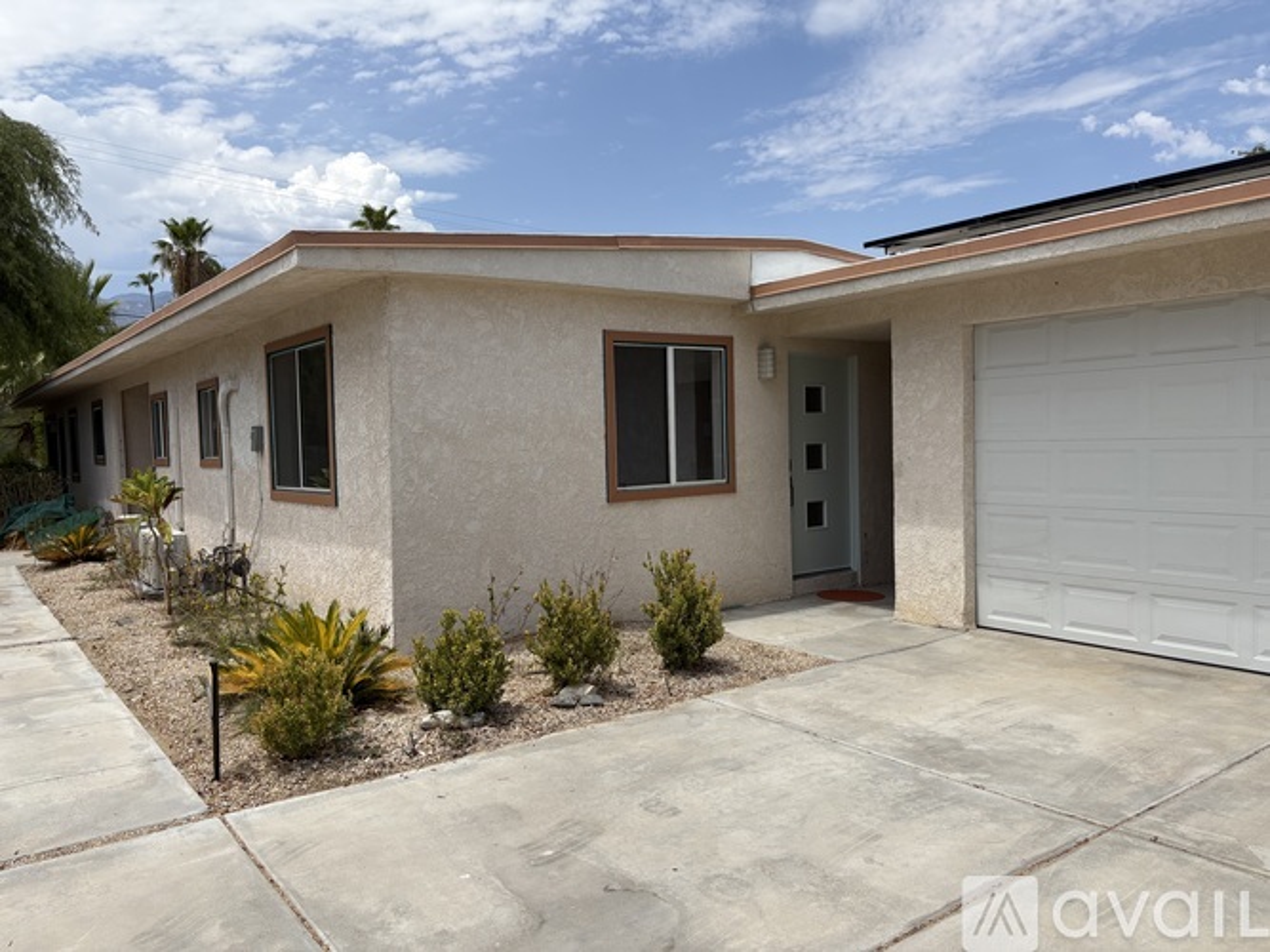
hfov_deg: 67.3
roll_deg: +1.7
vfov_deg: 53.0
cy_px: 476
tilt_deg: -2.2
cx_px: 635
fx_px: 954
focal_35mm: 26
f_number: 1.6
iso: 50
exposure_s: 1/5348
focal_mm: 5.96
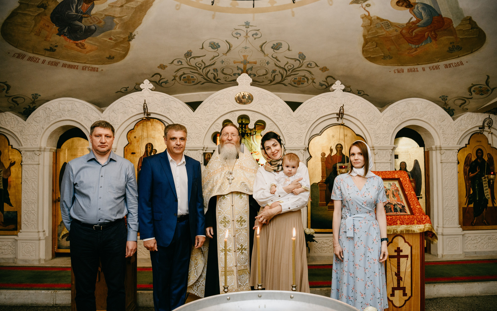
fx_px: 339
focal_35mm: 25
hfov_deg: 72.5
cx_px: 252
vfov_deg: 49.3
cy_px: 164
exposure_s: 1/160
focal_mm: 24
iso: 500
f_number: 3.5
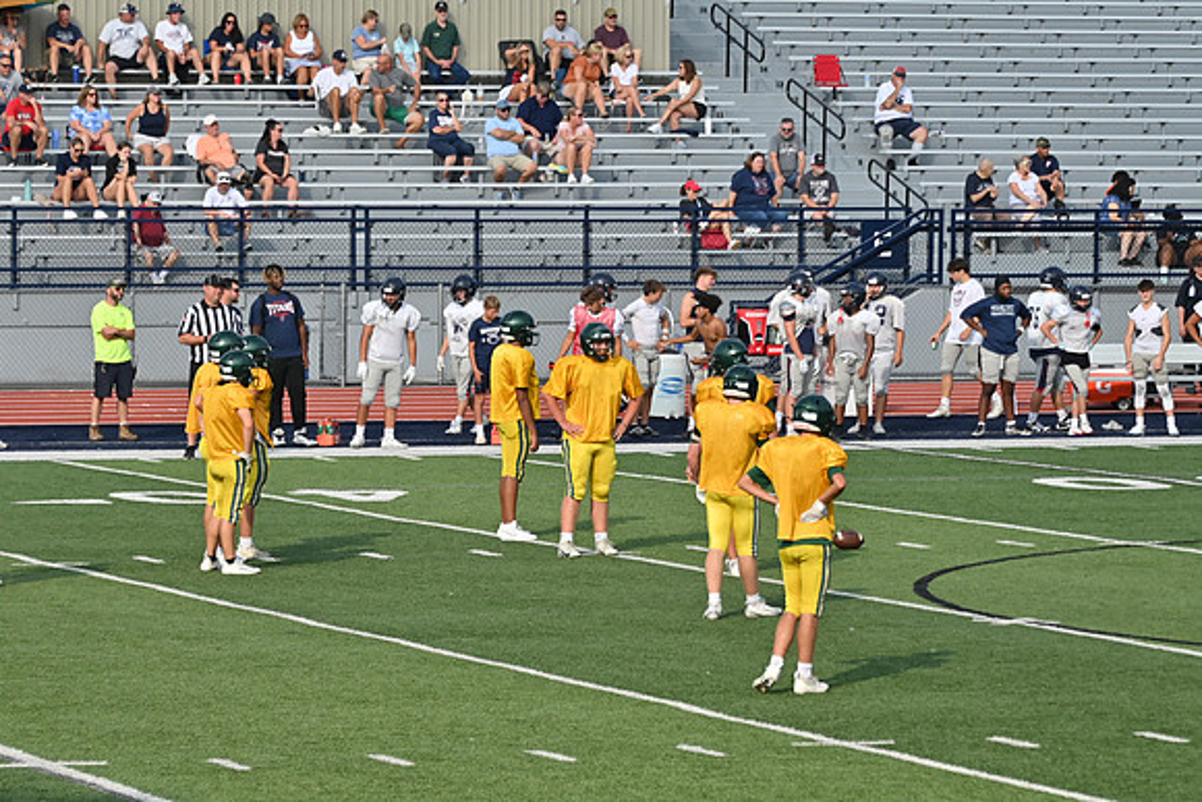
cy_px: 401
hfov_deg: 10.2
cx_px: 601
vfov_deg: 6.8
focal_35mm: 202
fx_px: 6746
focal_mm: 135
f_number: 5.6
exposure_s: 1/800
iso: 125
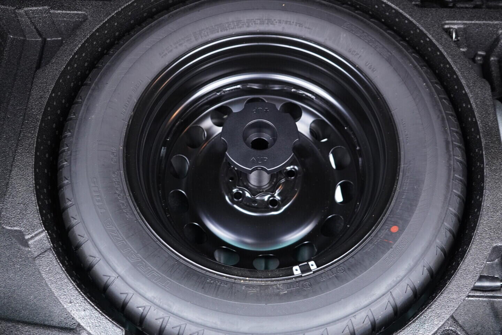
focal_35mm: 36
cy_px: 168
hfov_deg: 53.1
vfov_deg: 36.9
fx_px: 502
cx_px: 251
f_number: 2.8
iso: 1250
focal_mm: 24
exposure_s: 1/40
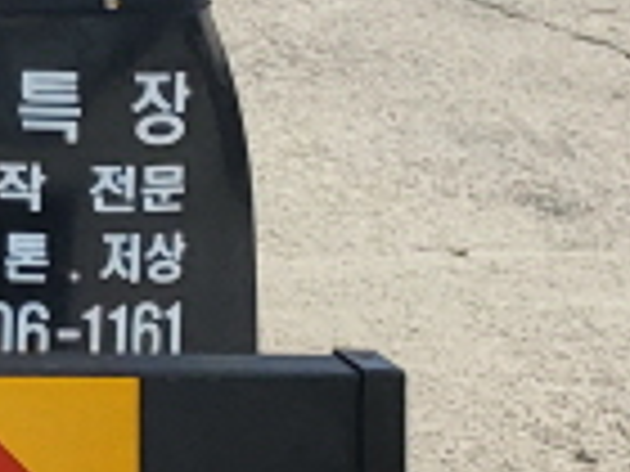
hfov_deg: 9.1
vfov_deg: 7.4
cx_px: -1094
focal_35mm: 186
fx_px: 3385
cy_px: -674
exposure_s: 1/2470
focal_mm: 4.25
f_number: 1.8
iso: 50
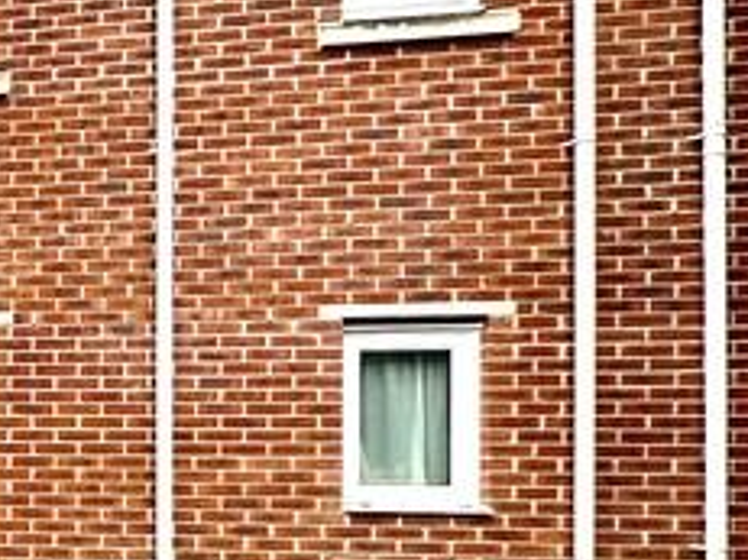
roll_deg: -1.1
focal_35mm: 62
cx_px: -900
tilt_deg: +0.9
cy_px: 479
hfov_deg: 17.0
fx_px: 1339
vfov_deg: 23.2
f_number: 2.2
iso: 40
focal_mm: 2.22
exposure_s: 1/158
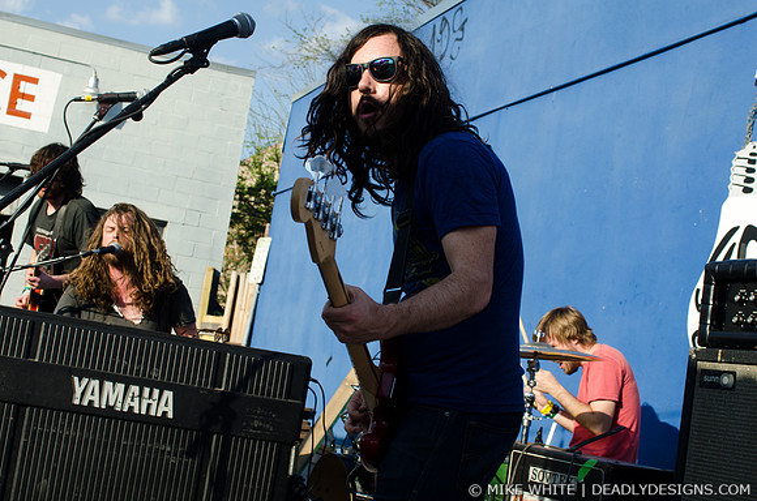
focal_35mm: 52
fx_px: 1102
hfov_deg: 37.9
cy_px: 250
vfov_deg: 25.6
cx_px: 378
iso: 100
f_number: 7.1
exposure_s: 1/250
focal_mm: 35
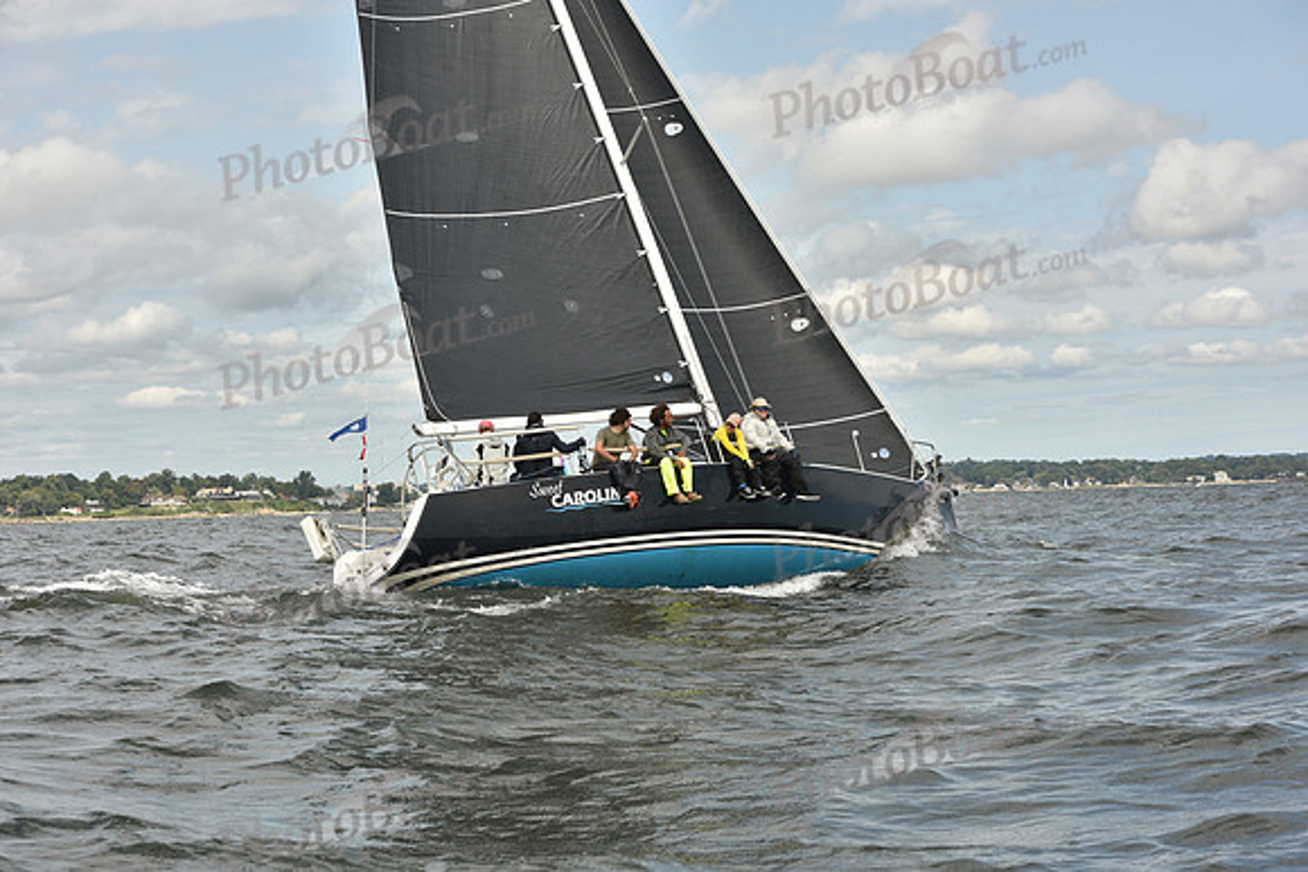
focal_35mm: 70
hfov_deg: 28.8
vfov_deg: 19.5
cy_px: 436
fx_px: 2544
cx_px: 654
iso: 250
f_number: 9
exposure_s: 1/800
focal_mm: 70
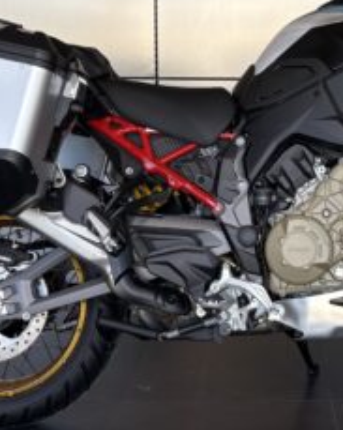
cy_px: 118
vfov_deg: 31.5
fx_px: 749
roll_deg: -0.9
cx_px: 275
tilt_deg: -1.7
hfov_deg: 25.3
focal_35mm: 59
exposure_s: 1/198
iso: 40
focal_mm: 5.96
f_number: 1.6
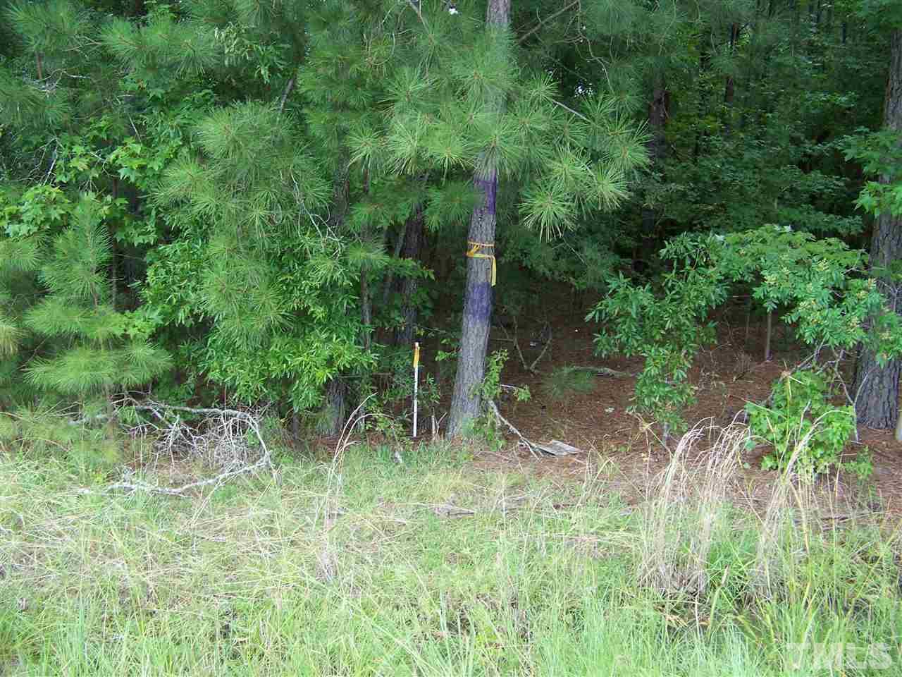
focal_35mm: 36
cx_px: 451
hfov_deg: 51.4
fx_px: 938
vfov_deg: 39.7
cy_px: 338
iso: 64
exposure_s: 1/100
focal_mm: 5.85
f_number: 2.8
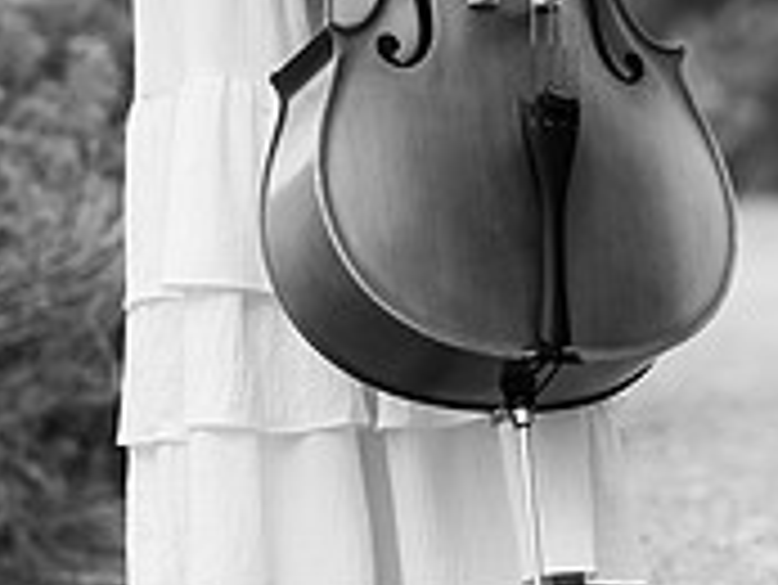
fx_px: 9873
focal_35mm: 439
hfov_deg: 4.5
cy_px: 38
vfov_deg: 3.4
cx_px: 805
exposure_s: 1/500
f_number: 2.8
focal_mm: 121
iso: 250
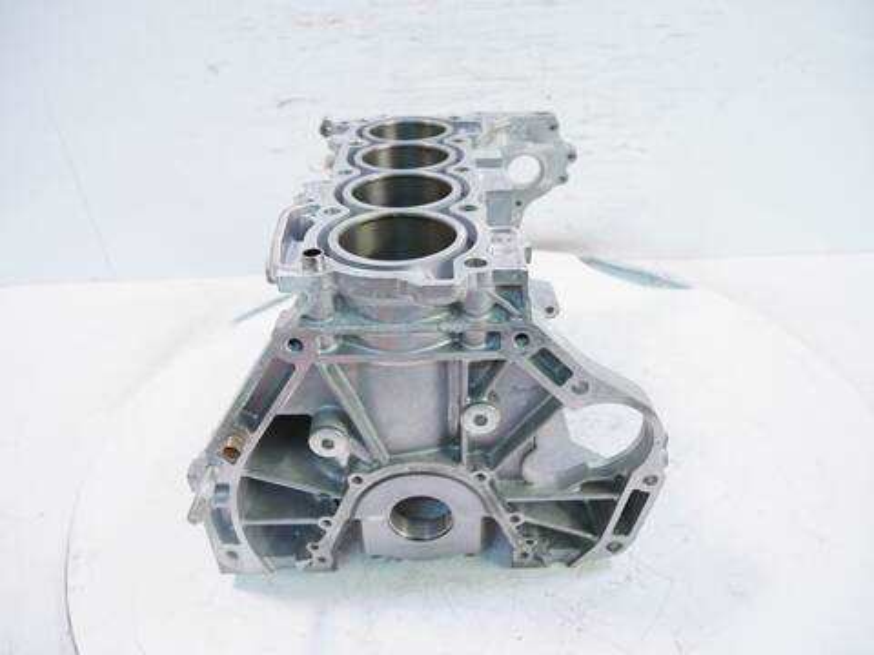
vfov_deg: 56.8
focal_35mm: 24
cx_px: 437
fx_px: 606
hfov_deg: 71.6
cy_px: 328
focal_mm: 12
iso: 320
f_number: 3.5
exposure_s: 1/60
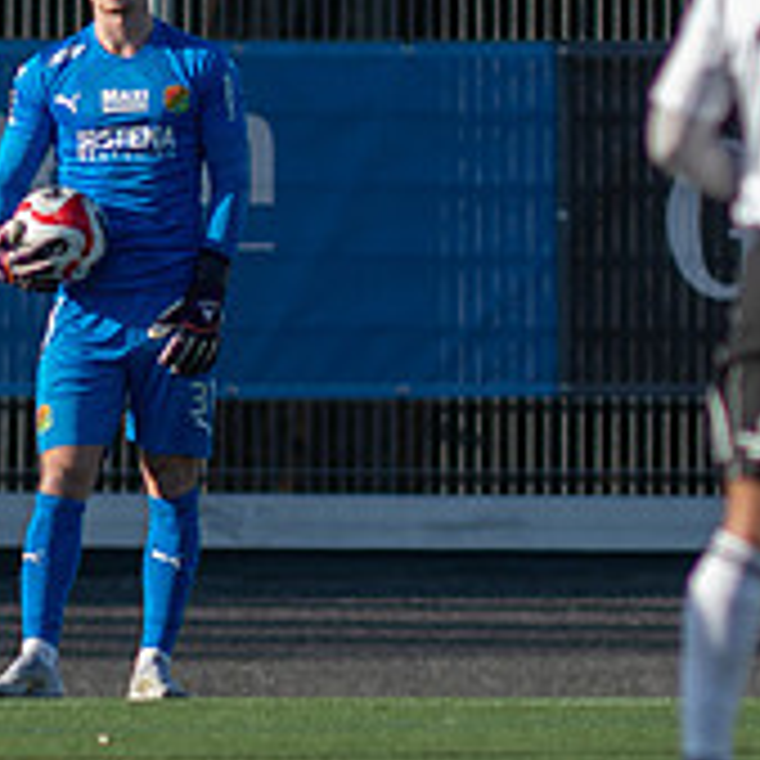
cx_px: 180
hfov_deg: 1.0
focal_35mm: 1797
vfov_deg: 1.0
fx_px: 44636
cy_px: 308
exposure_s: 1/1600
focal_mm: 300
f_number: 3.2
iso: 160
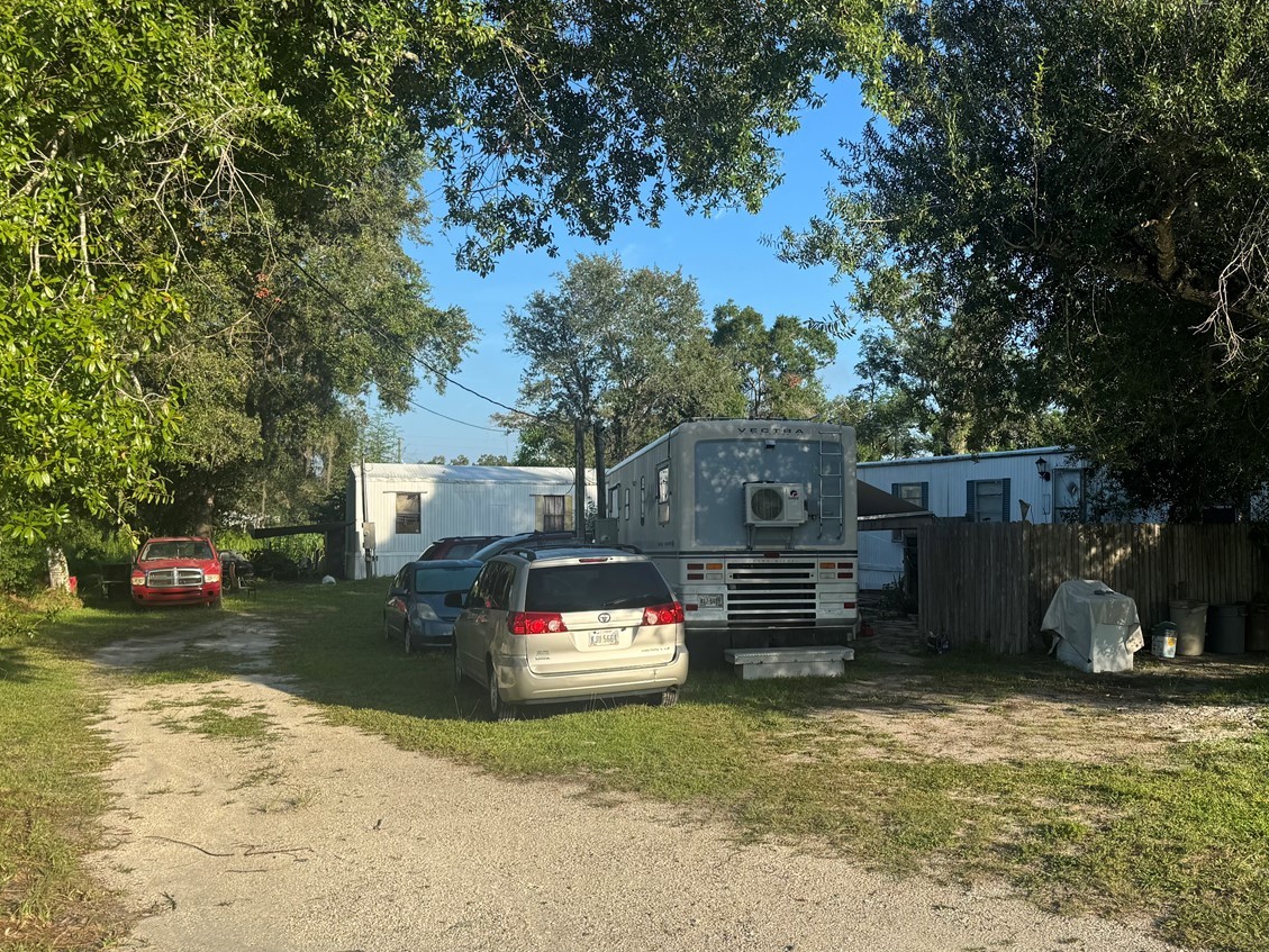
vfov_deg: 41.8
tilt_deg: -0.3
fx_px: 1247
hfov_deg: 53.5
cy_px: 490
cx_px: 772
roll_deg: +0.0
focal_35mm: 34
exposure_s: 1/2041
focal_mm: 6.76
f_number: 1.78
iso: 80
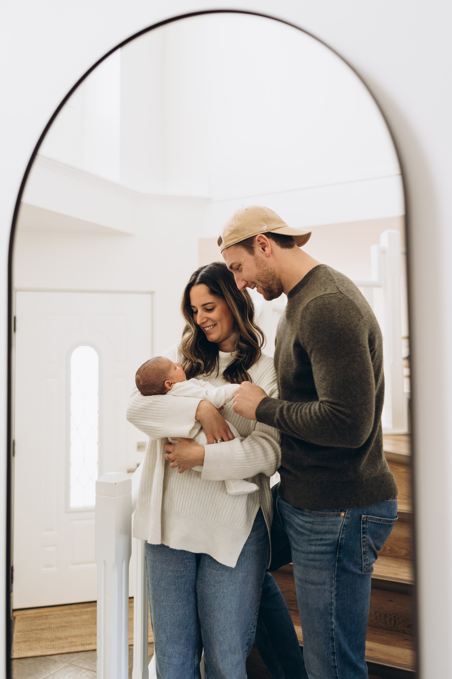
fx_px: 659
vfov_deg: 54.4
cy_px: 340
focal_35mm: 35
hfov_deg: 37.9
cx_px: 226
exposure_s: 1/250
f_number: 2
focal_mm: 35
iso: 250
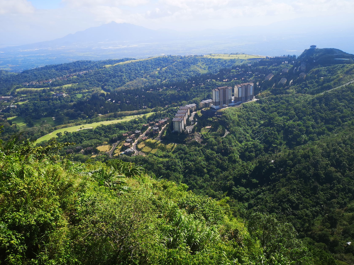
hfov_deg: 58.3
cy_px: 133
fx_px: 317
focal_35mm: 31
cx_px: 185
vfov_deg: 45.4
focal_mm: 3.95
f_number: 1.8
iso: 50
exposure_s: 1/1493
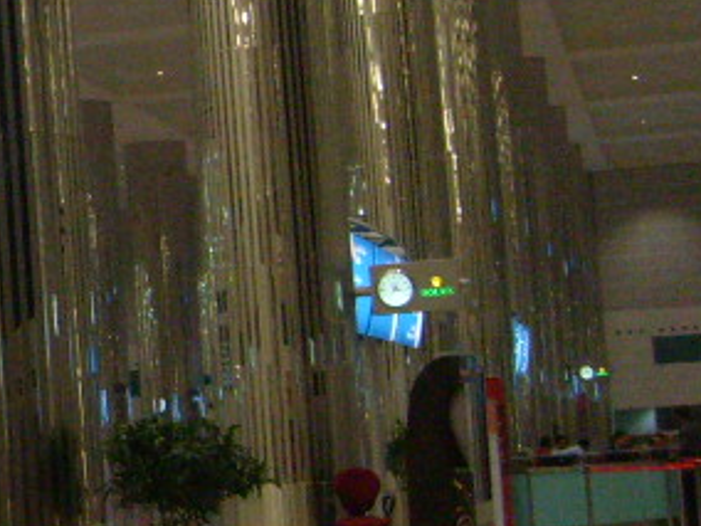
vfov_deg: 11.7
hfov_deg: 14.4
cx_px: -395
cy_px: 163
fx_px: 2552
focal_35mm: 126
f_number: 2.8
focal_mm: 5.8
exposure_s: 1/180
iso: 400
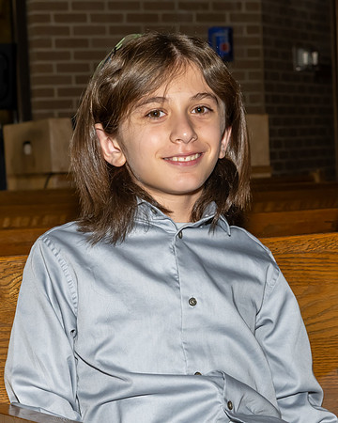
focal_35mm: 128
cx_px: 228
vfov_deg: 15.1
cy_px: 220
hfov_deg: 12.1
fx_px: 1596
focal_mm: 55
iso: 640
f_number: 8
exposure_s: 1/250
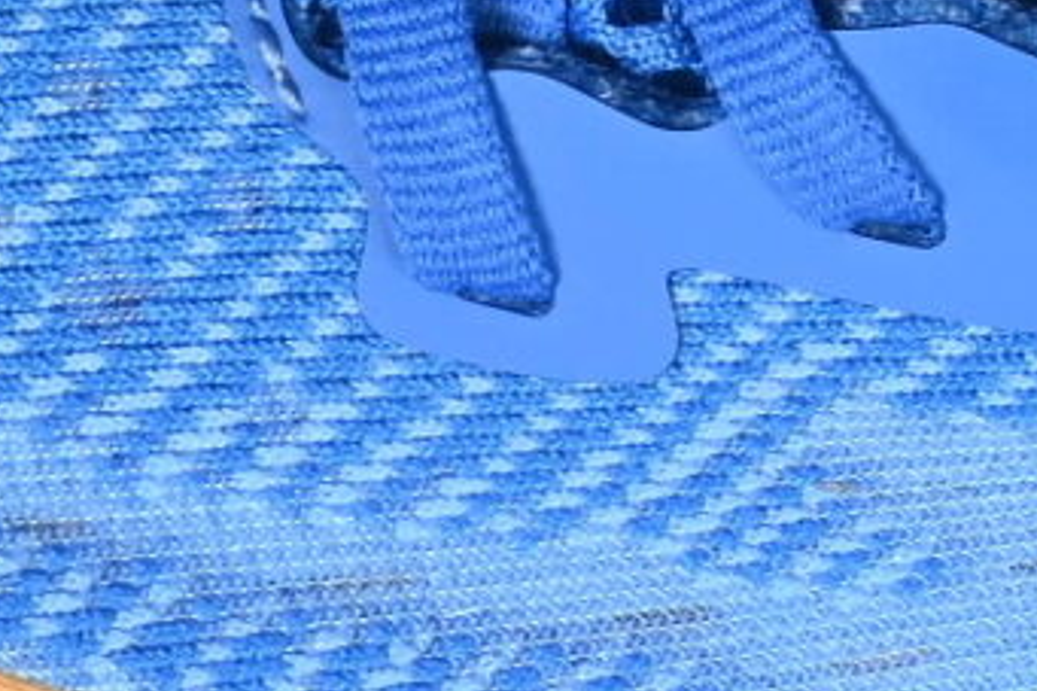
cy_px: -826
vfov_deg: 2.4
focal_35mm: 563
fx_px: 16209
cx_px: 1365
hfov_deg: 3.7
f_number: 7.1
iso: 160
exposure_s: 1/80
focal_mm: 50
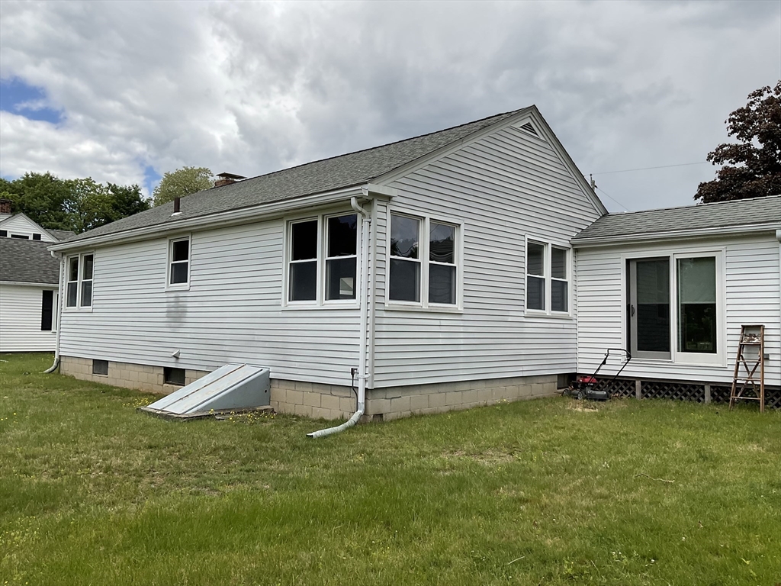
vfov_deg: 48.2
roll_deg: -2.0
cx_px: 390
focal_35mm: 29
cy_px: 293
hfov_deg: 61.7
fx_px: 654
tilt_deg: +3.5
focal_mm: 3
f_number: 1.8
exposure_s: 1/1984
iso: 16
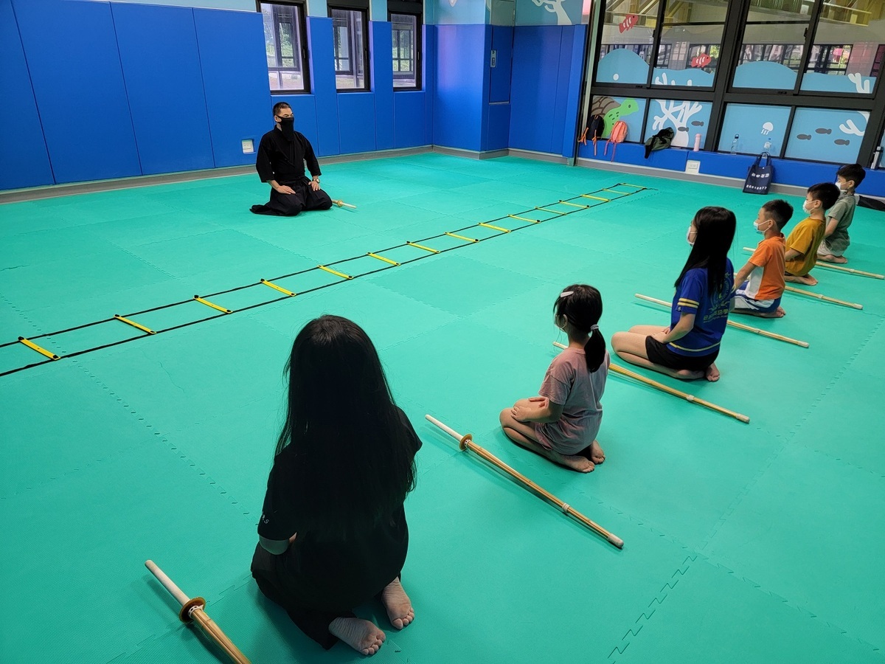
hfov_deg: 71.6
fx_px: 614
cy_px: 332
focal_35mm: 24
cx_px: 442
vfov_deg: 56.8
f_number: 1.8
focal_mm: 6.7
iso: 160
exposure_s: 1/60
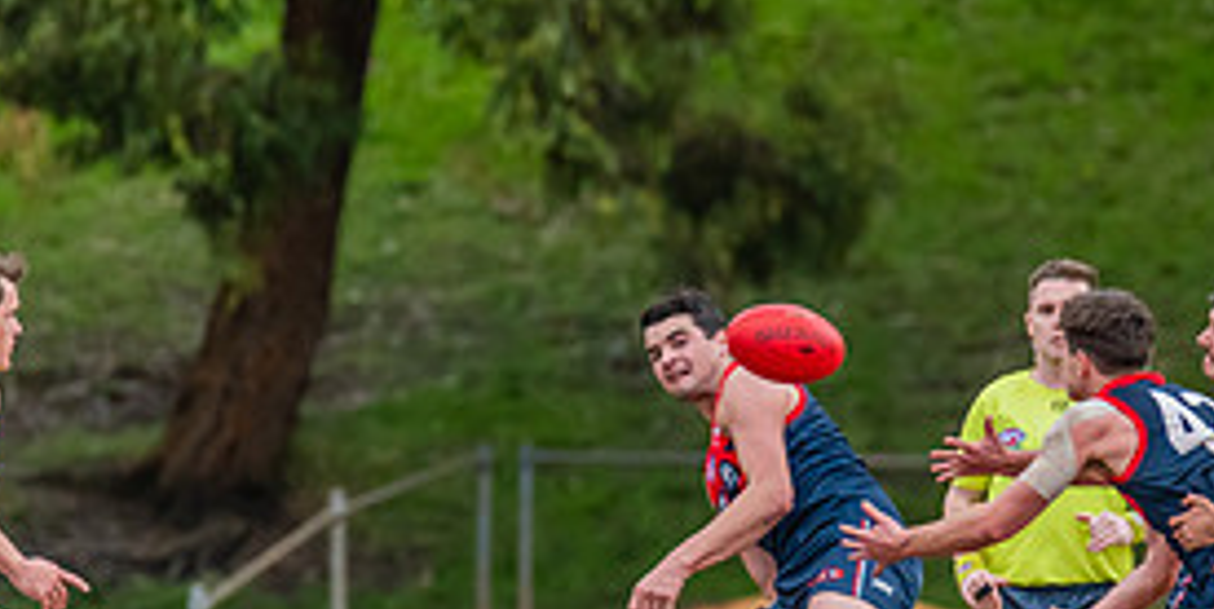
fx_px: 39647
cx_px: 708
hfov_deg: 1.8
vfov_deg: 0.9
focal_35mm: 1263
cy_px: 238
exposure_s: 1/1600
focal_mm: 550
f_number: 6.3
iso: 2500
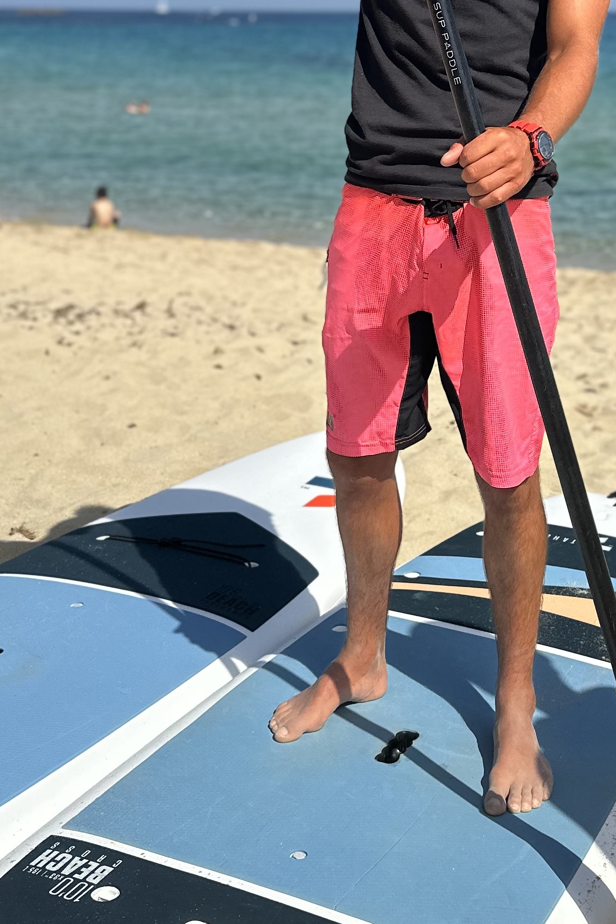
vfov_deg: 36.4
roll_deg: +0.3
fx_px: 1360
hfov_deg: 25.4
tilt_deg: -8.9
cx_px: 403
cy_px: 205
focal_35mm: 53
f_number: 1.78
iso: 80
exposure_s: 1/8197
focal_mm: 6.86
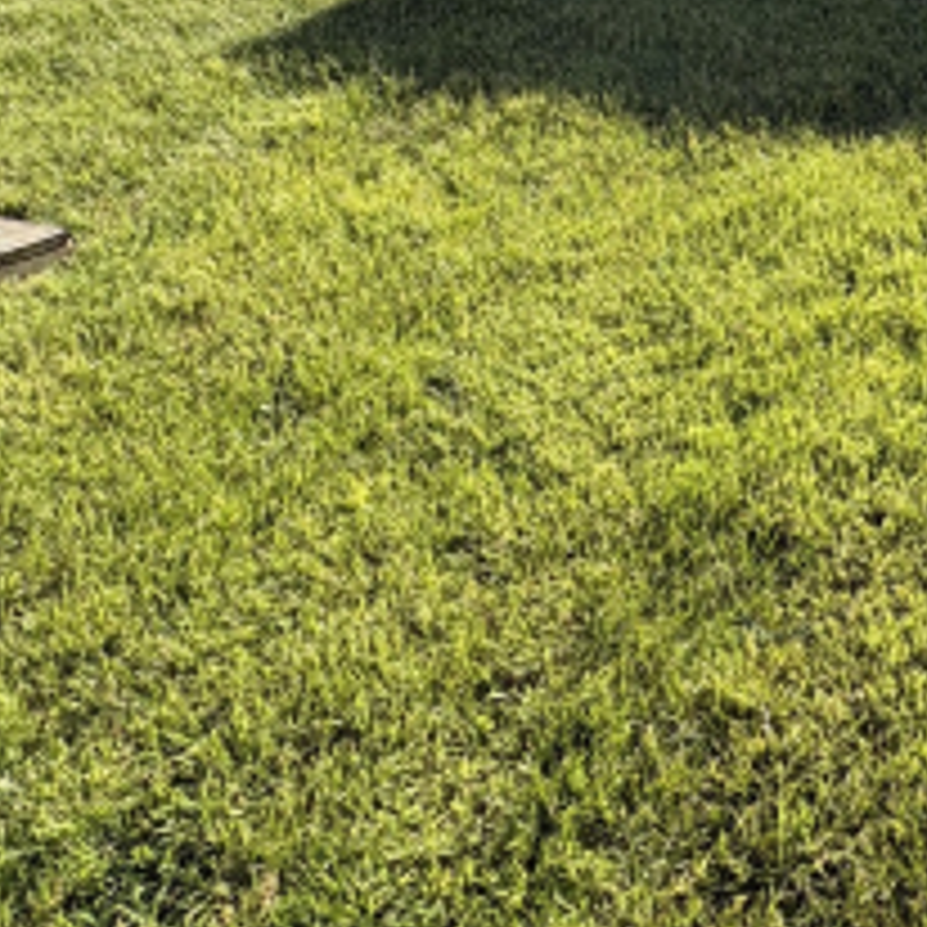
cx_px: 1030
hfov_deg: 35.5
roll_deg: -1.0
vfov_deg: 37.5
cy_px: 2
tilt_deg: -12.4
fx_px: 1212
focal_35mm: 40
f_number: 2.2
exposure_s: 1/763
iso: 50
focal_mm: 2.22
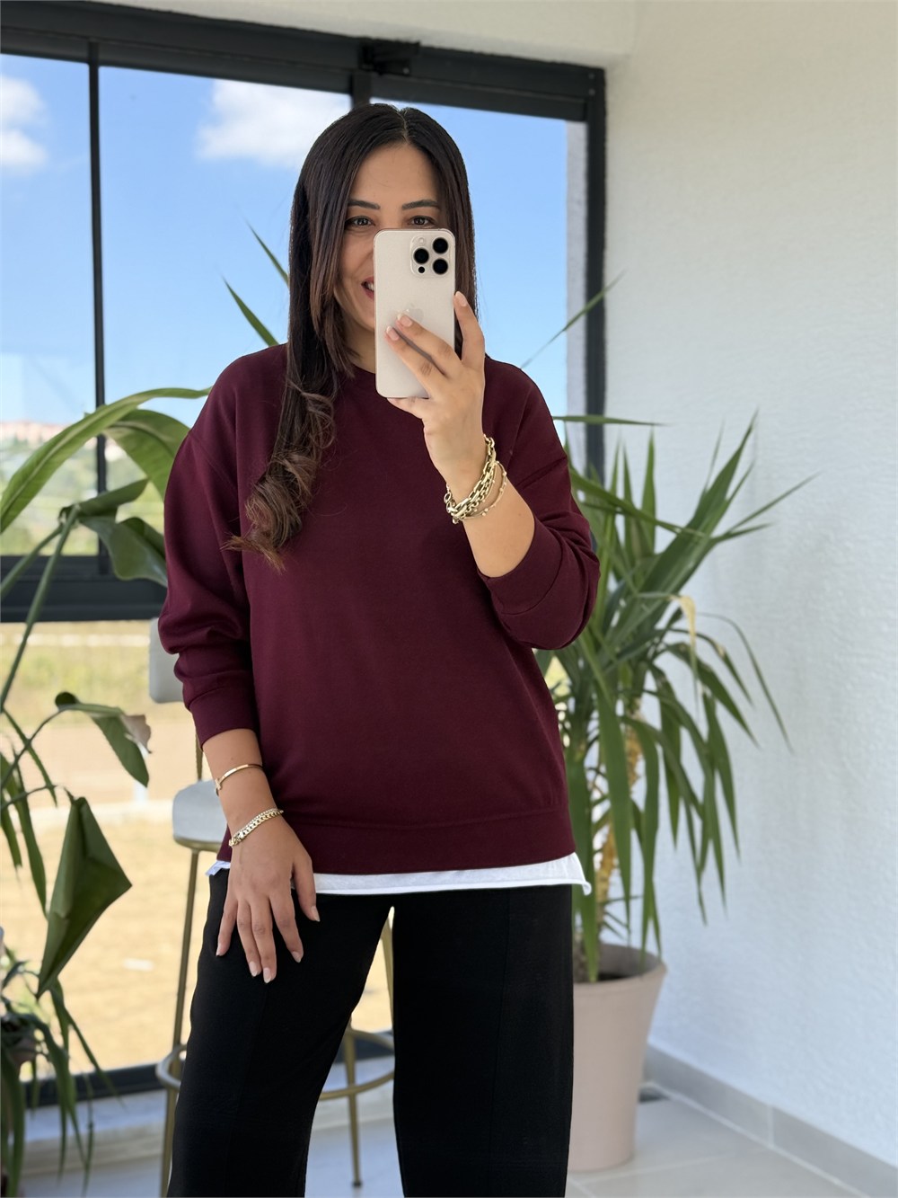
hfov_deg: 30.3
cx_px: 449
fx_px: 1660
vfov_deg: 39.7
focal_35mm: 48
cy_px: 599
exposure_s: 1/669
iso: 100
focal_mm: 6.76
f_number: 1.78
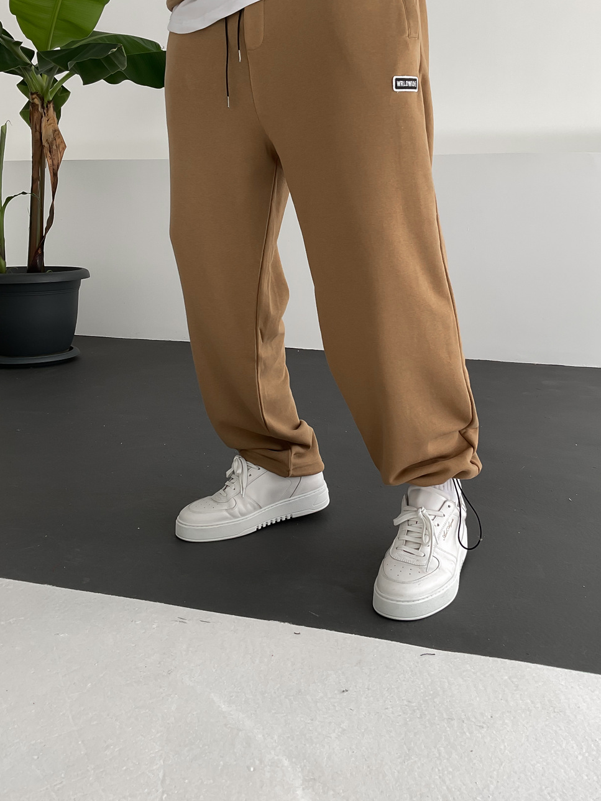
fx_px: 833
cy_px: 311
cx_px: 312
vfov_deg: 50.9
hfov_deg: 39.7
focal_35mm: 36
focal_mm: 3
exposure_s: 1/120
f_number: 1.8
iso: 20
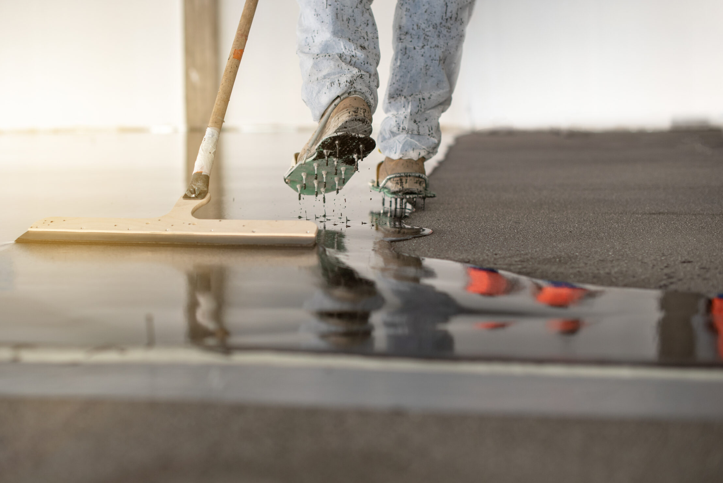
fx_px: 1165
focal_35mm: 58
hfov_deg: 34.4
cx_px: 311
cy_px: 254
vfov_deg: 23.4
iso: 400
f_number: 2.8
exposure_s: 1/400
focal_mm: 50
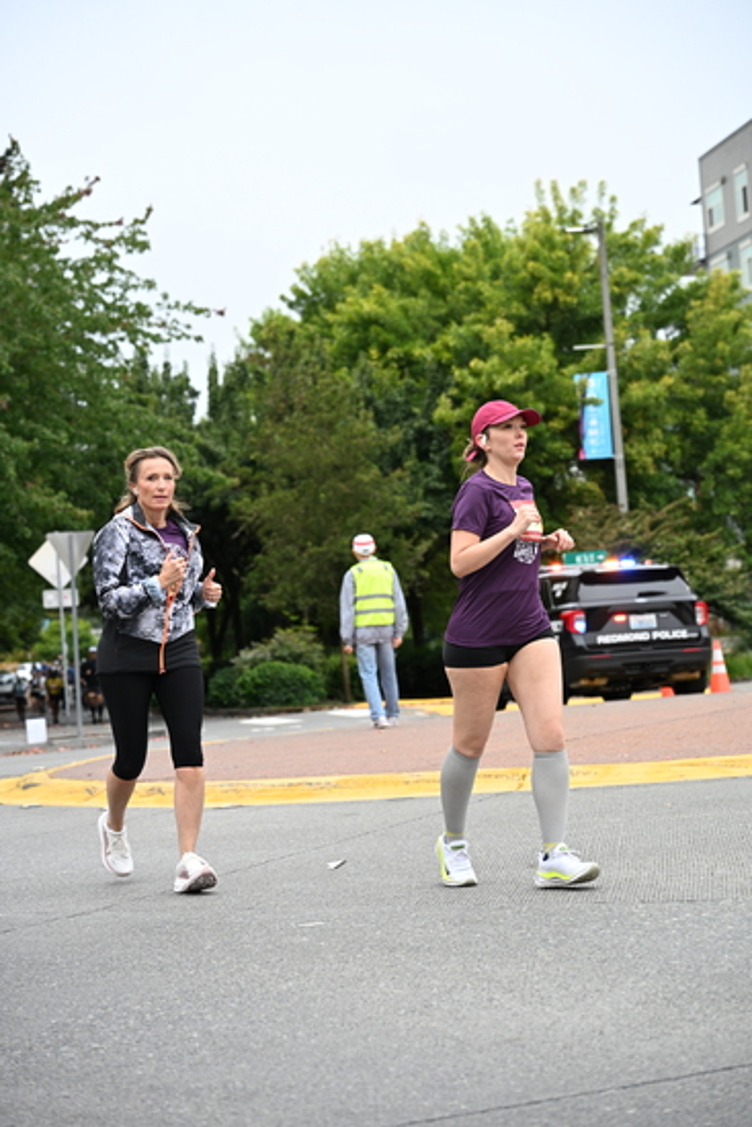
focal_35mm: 75
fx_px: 2348
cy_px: 564
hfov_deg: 18.2
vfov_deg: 27.0
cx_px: 376
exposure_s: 1/800
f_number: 4
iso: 1600
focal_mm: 75
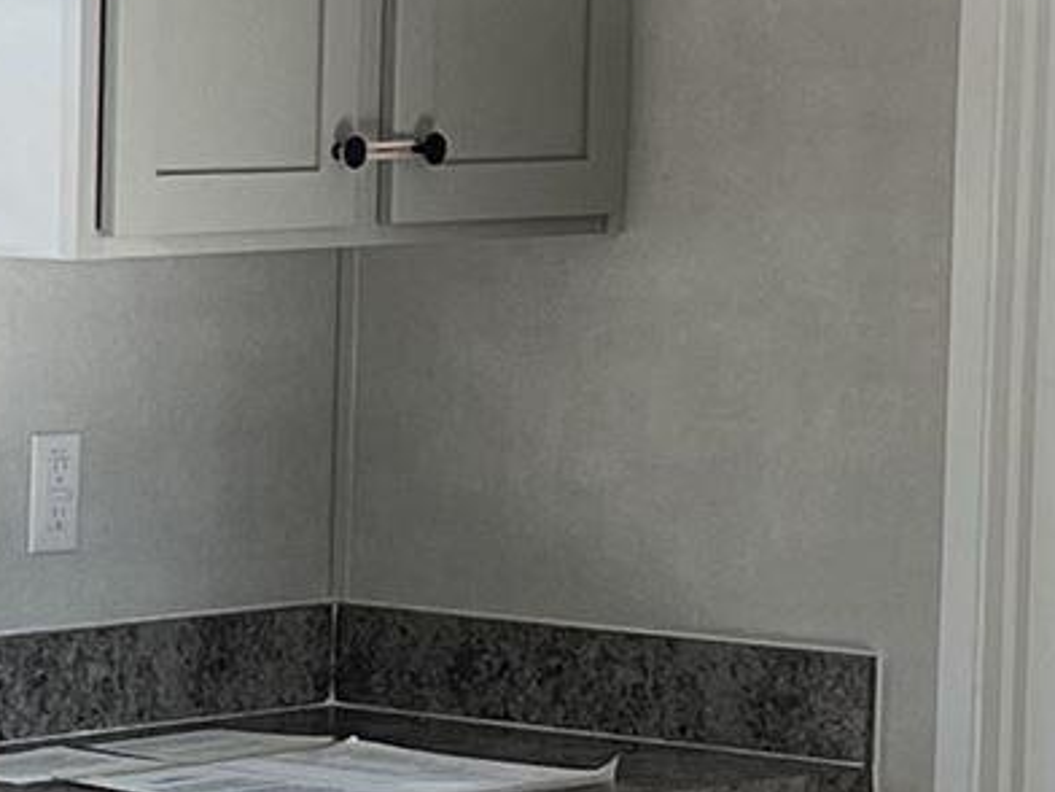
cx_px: -770
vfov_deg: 7.3
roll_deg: -0.4
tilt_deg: -6.8
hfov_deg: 9.3
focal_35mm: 204
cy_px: 603
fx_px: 6217
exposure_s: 1/122
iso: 64
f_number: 1.6
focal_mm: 5.1
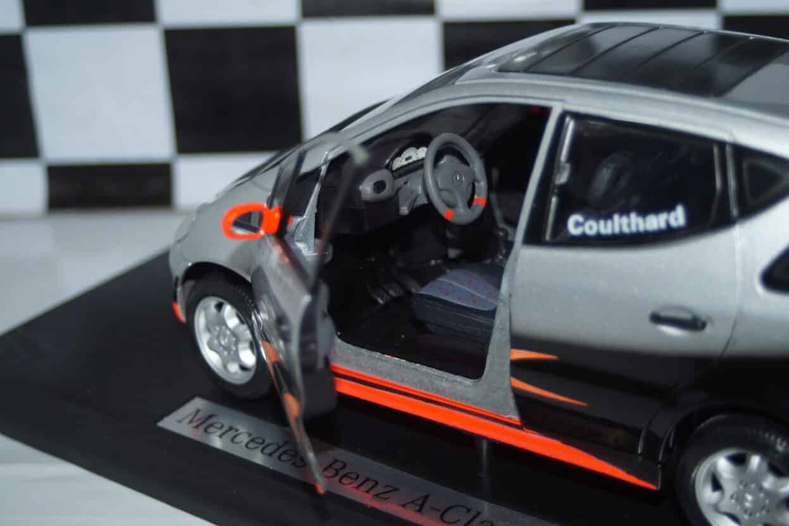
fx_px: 1261
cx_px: 422
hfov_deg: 34.7
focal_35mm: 58
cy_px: 287
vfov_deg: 23.6
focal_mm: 35
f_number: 4
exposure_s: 1/80
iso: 100
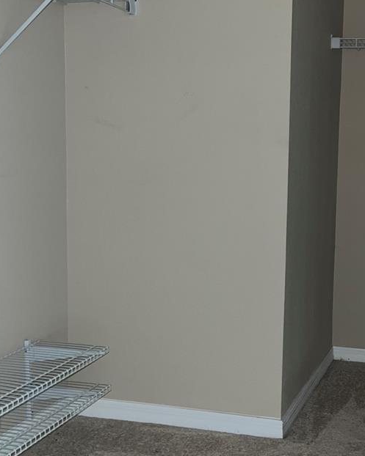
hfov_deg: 29.8
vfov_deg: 38.1
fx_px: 662
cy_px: 227
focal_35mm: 49
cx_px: 311
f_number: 1.5
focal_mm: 5.7
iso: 80
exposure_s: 1/8
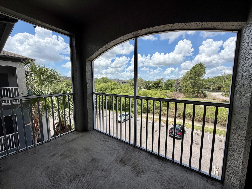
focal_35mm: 14
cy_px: 94
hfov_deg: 102.1
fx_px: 102
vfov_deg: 85.7
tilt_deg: -6.6
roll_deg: +1.0
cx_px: 126
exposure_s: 1/770
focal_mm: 2.22
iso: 32
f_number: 2.2
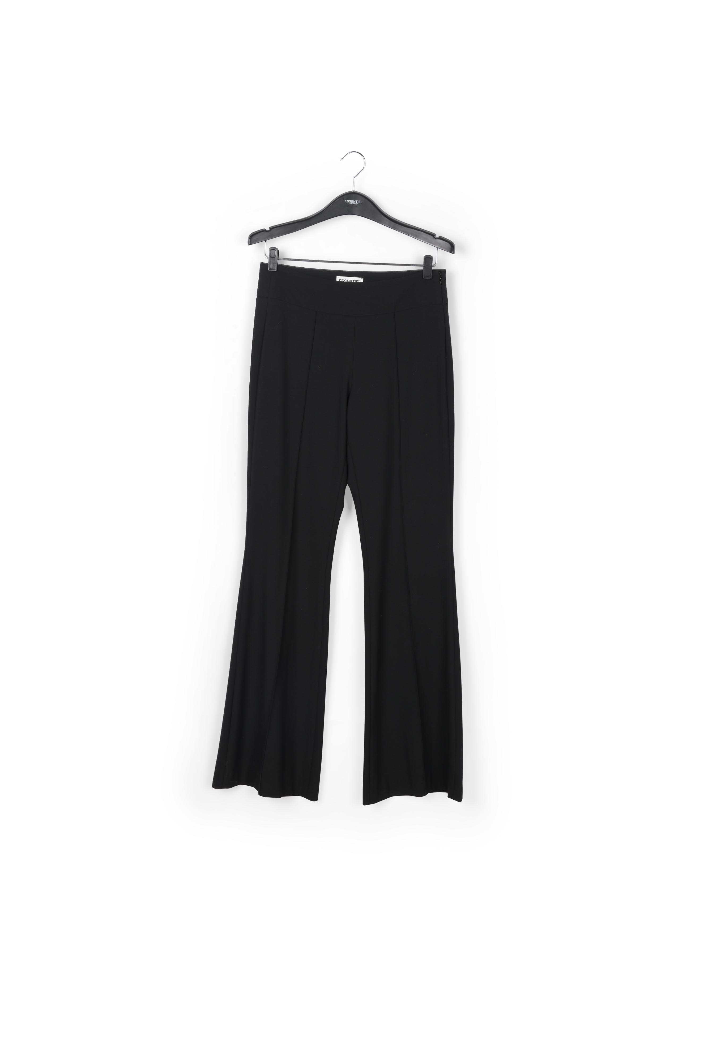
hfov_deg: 35.9
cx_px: 354
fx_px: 1092
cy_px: 531
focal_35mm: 37
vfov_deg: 51.9
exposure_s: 1/160
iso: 100
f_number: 13
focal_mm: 37
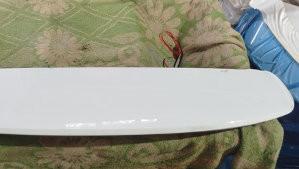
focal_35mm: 38
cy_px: 49
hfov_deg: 51.9
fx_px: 301
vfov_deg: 30.9
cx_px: 104
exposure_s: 1/33
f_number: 1.7
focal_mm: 5.31
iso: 500
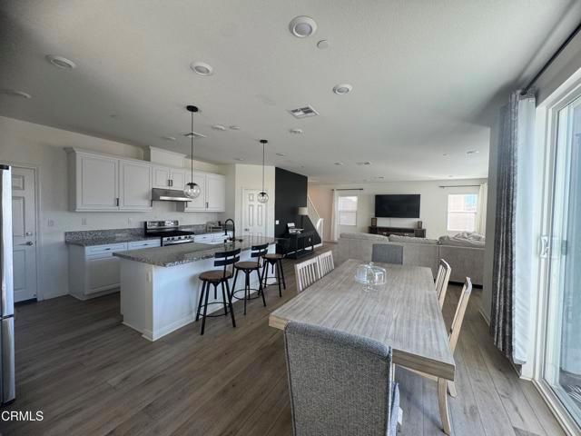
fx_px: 235
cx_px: 290
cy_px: 218
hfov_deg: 102.1
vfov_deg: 85.7
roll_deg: -1.5
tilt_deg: -1.9
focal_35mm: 14
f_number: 2.2
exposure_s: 1/120
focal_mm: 2.22
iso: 100
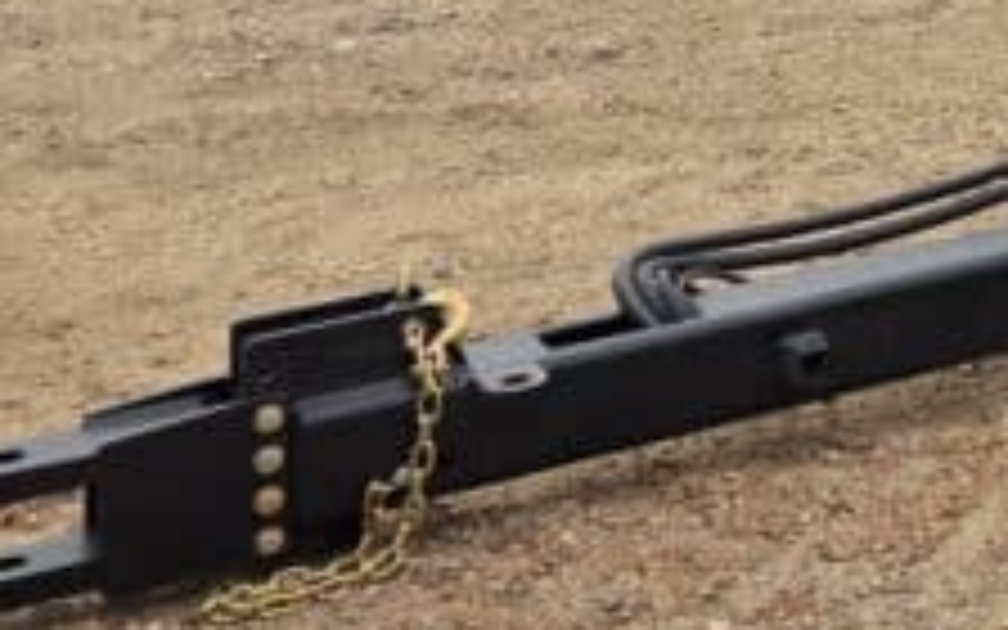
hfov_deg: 20.2
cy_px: -482
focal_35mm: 87
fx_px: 2390
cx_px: 1548
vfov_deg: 13.6
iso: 25
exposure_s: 1/359
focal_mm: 6.3
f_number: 1.7
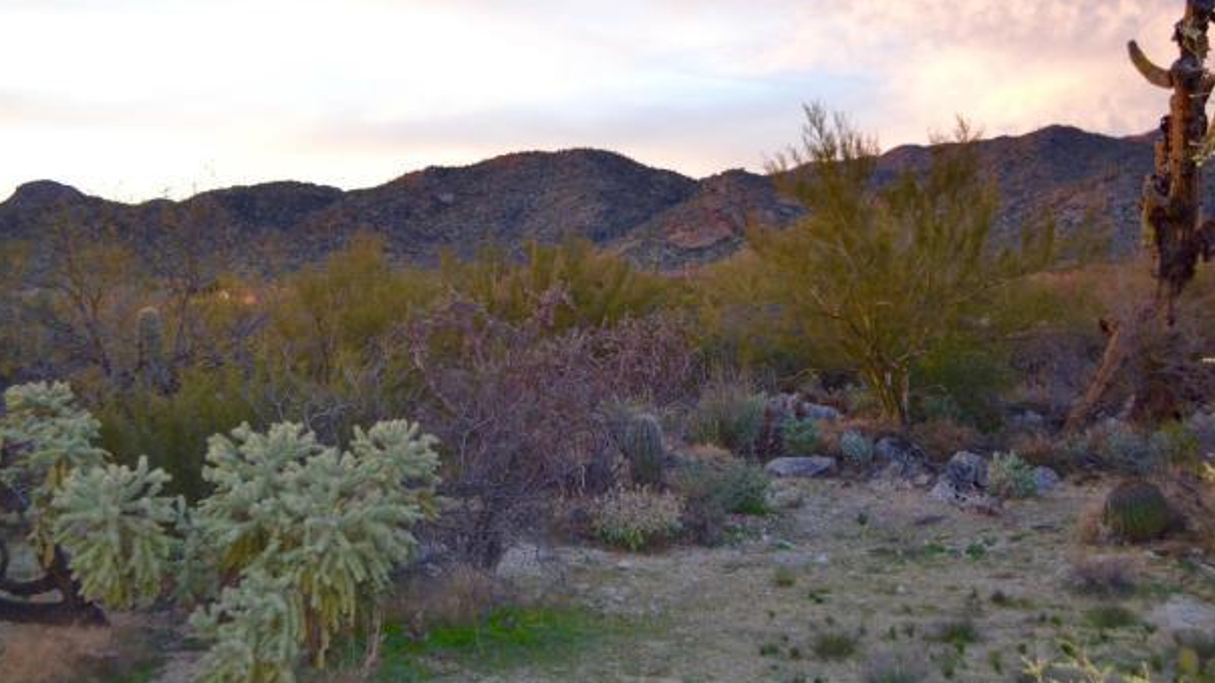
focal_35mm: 60
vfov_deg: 20.0
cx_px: 554
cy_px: 336
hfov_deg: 34.9
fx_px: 1933
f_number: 4.8
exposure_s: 1/60
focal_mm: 32
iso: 560
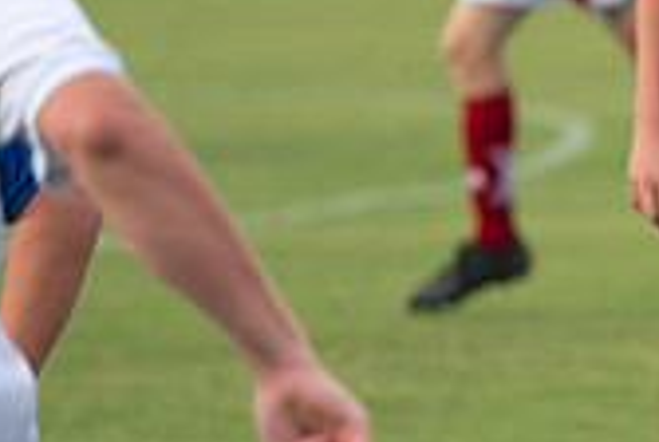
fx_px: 10178
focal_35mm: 555
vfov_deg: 2.5
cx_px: 1244
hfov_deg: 3.7
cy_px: 265
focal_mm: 144
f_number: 2.8
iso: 200
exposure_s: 1/1250
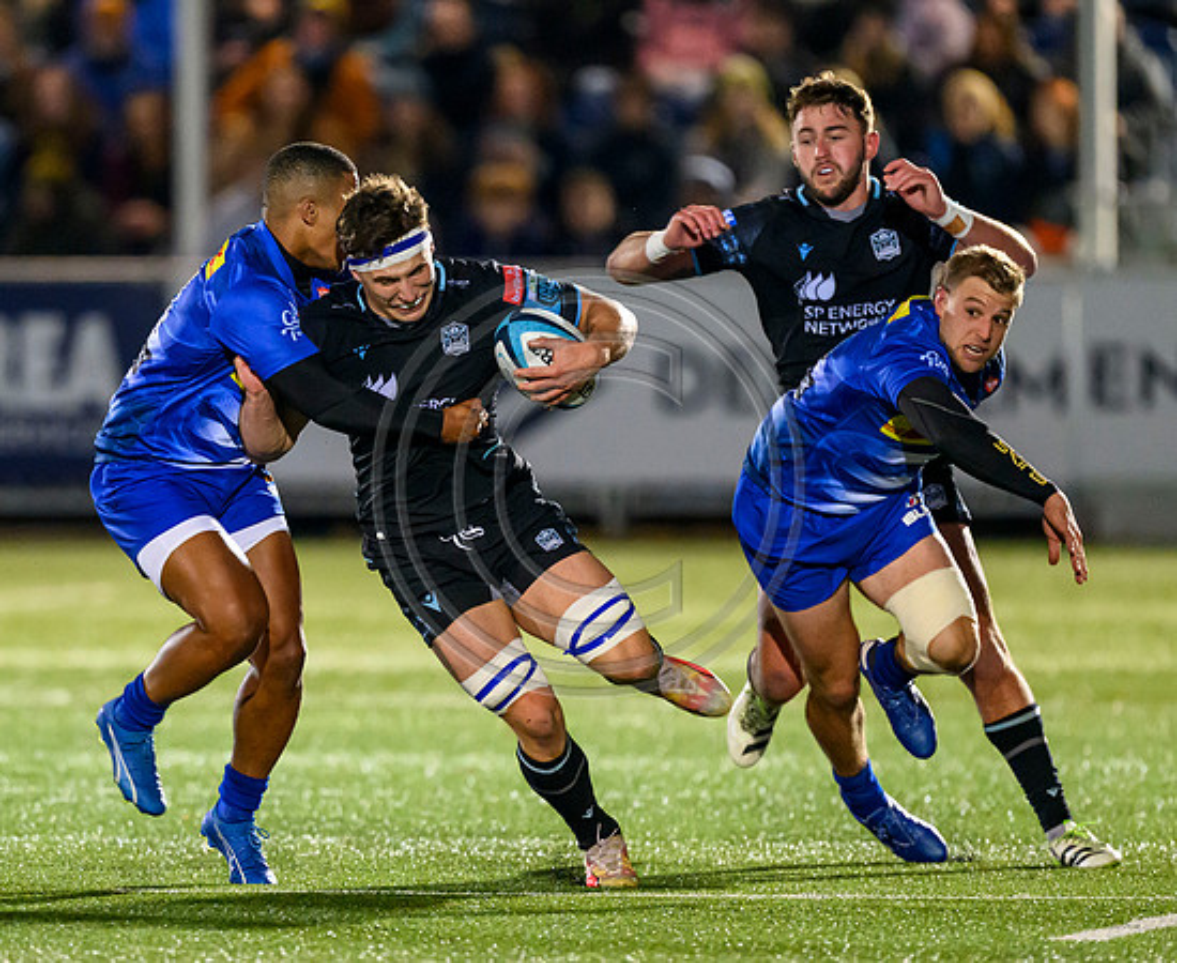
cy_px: 574
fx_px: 22557
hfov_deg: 3.0
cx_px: 255
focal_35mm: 642
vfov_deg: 2.4
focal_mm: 400
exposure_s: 1/1000
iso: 8000
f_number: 3.2
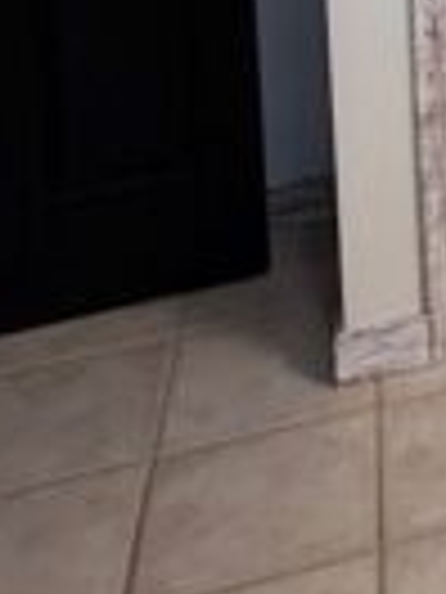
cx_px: 1005
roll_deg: -2.0
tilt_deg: -10.2
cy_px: -360
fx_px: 1460
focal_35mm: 85
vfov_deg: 19.3
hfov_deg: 13.6
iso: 200
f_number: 2.2
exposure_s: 1/60
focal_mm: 2.22
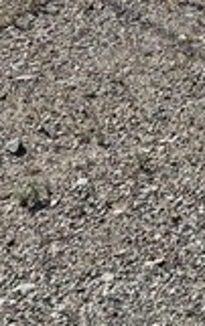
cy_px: -415
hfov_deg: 8.0
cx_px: 445
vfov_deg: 11.5
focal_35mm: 155
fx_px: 1382
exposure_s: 1/7696
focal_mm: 5.4
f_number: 1.8
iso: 64
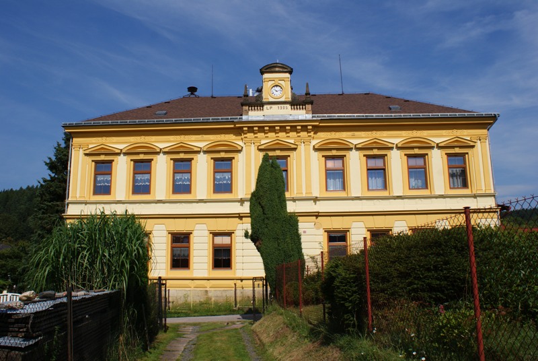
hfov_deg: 61.9
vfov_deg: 43.7
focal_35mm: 30
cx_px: 269
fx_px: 449
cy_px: 180
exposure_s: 1/320
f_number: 10
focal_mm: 20
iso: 100
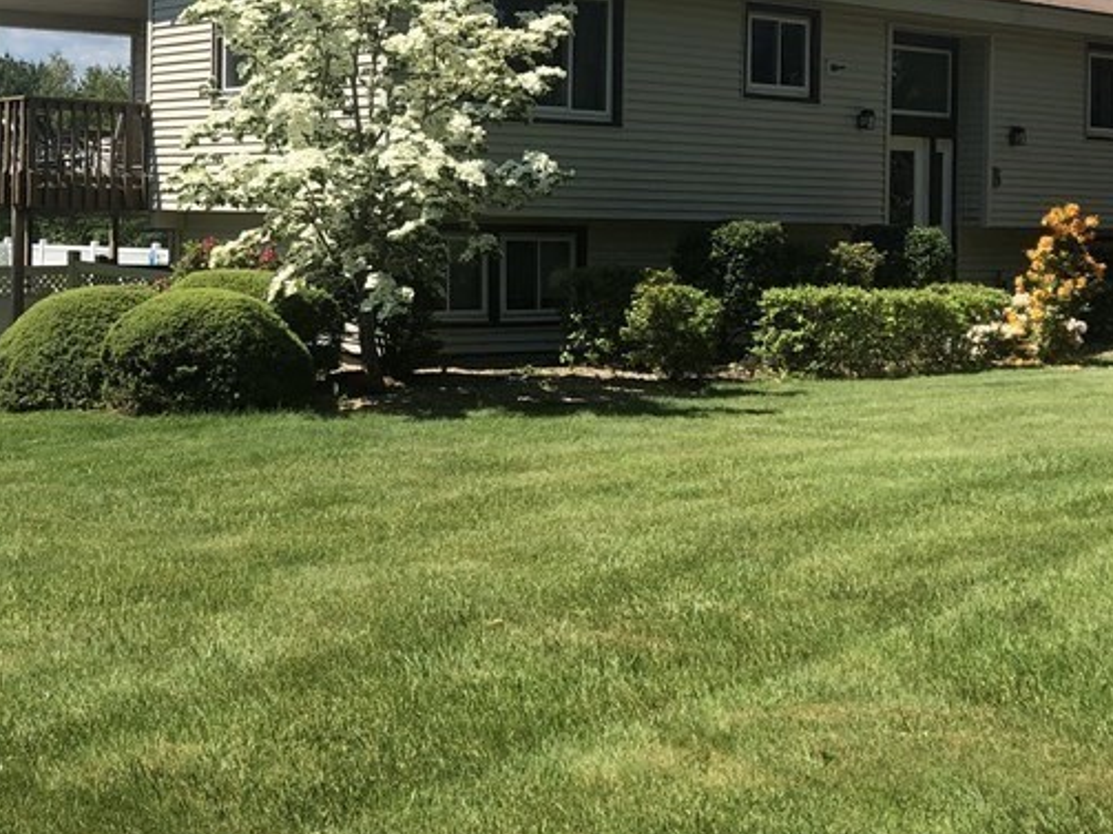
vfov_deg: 25.4
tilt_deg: +1.0
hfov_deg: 33.1
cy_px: 230
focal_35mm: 57
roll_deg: -1.2
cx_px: 277
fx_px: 1832
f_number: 1.8
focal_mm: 3.99
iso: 20
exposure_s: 1/2088
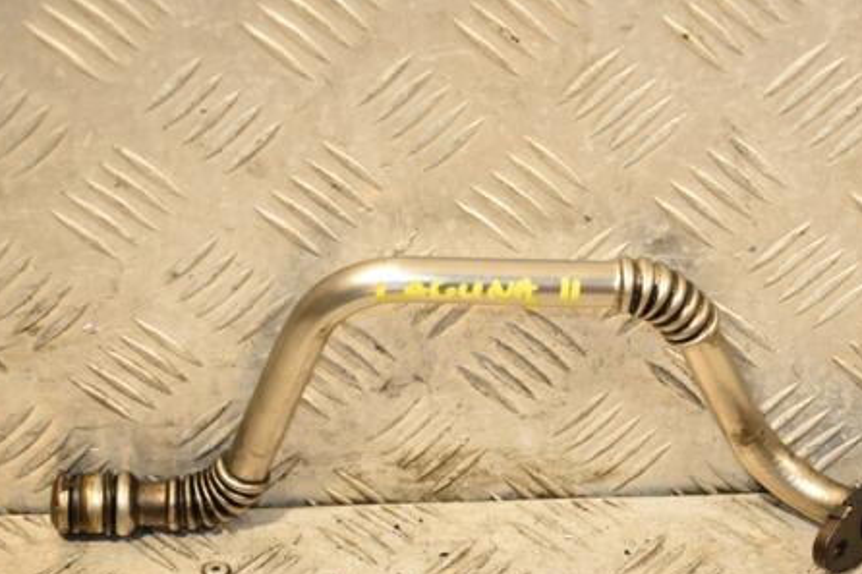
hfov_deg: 17.5
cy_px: 367
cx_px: 555
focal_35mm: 117
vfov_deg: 11.7
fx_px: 2800
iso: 800
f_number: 5.6
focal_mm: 58
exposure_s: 1/200
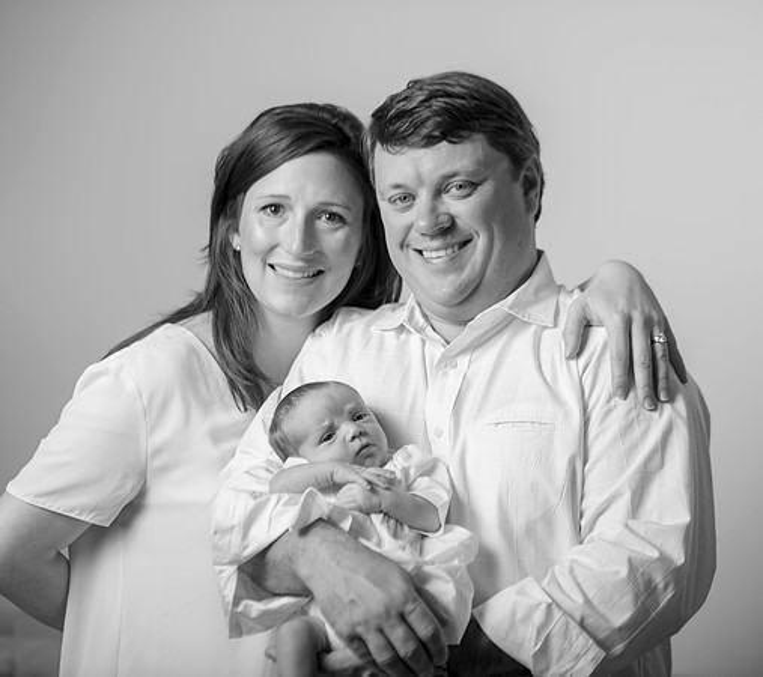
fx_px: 2693
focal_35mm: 114
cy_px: 337
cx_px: 442
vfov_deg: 14.3
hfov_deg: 16.1
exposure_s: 1/200
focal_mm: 95
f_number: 2.8
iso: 80
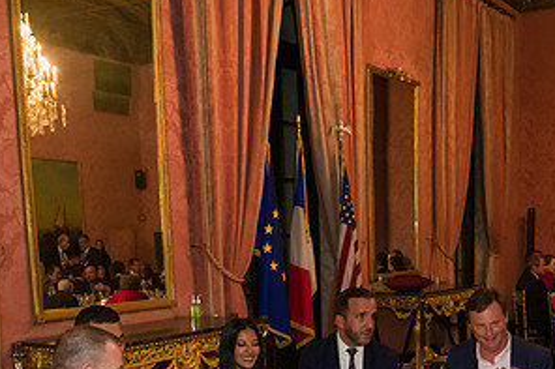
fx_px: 786
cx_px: 366
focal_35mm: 51
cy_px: 349
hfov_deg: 38.5
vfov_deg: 25.4
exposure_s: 1/80
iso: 3200
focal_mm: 26
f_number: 4
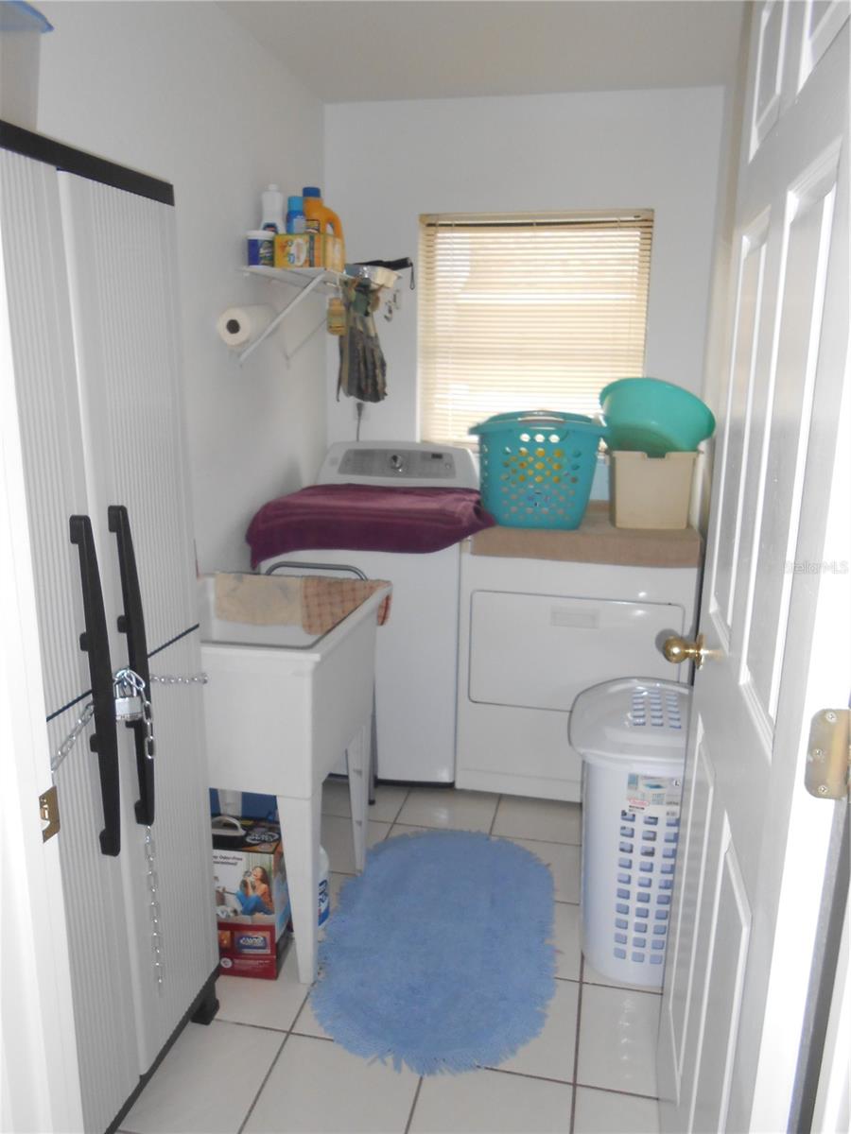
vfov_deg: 67.3
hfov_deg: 53.1
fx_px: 852
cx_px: 426
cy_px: 567
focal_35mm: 26
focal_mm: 4.6
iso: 200
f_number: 3.5
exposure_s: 1/25
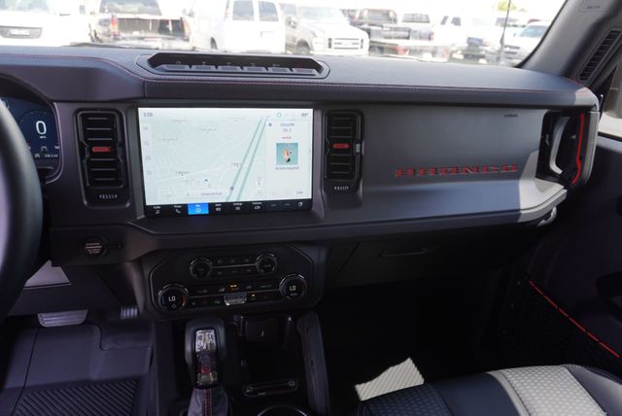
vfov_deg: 53.2
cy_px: 208
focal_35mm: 24
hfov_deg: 73.7
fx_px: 415
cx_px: 311
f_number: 4.5
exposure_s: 1/80
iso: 100
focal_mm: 16
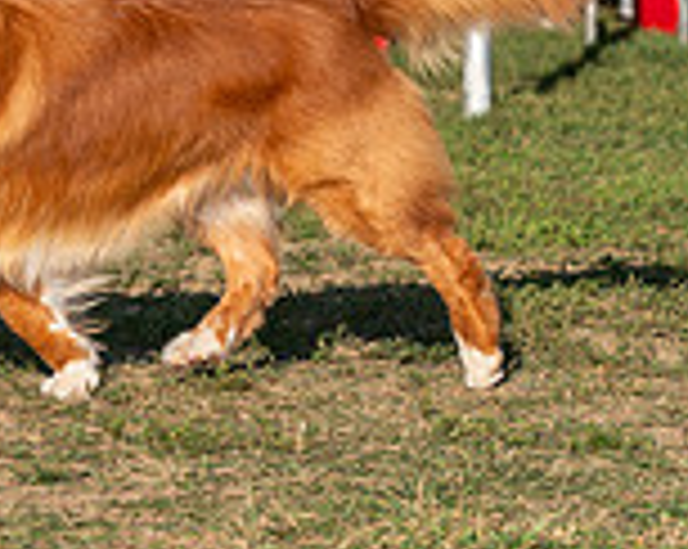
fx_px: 8256
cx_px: -241
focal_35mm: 406
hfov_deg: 4.7
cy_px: -333
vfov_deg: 3.8
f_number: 4.5
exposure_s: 1/1250
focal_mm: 98
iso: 100
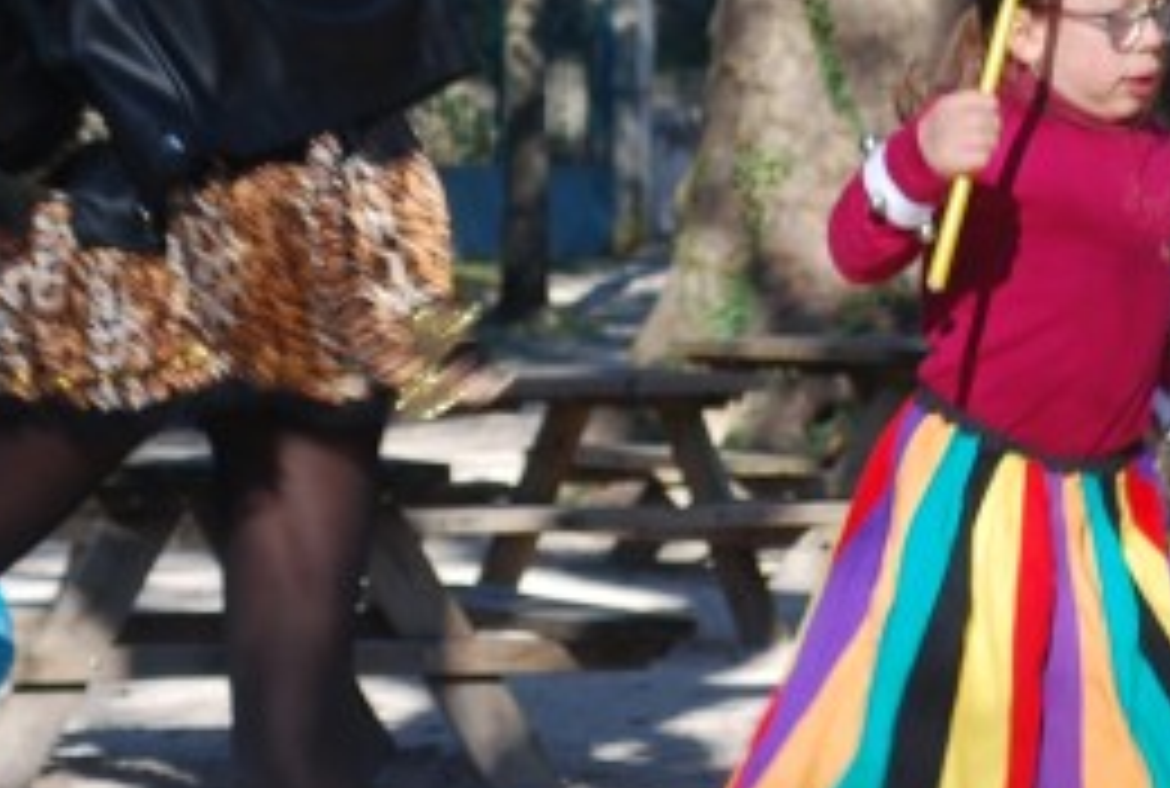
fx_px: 10330
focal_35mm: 317
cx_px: 536
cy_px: -88
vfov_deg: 4.4
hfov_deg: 6.5
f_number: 5.6
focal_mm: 55
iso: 100
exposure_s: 1/125
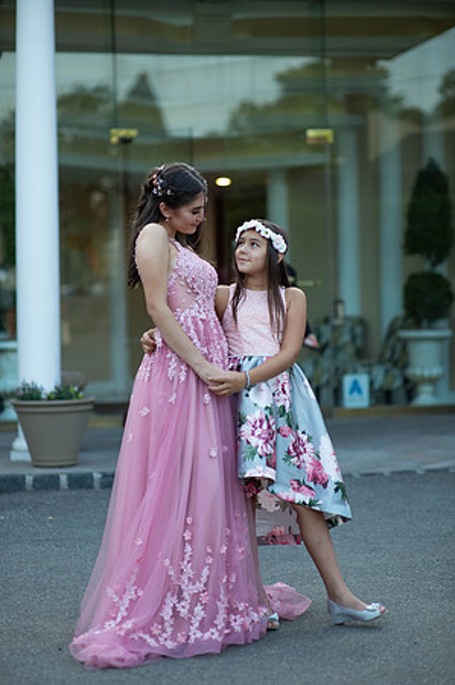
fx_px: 1615
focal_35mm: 85
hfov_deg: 16.0
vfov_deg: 23.9
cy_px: 342
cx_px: 228
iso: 250
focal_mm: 85
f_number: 2
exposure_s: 1/800
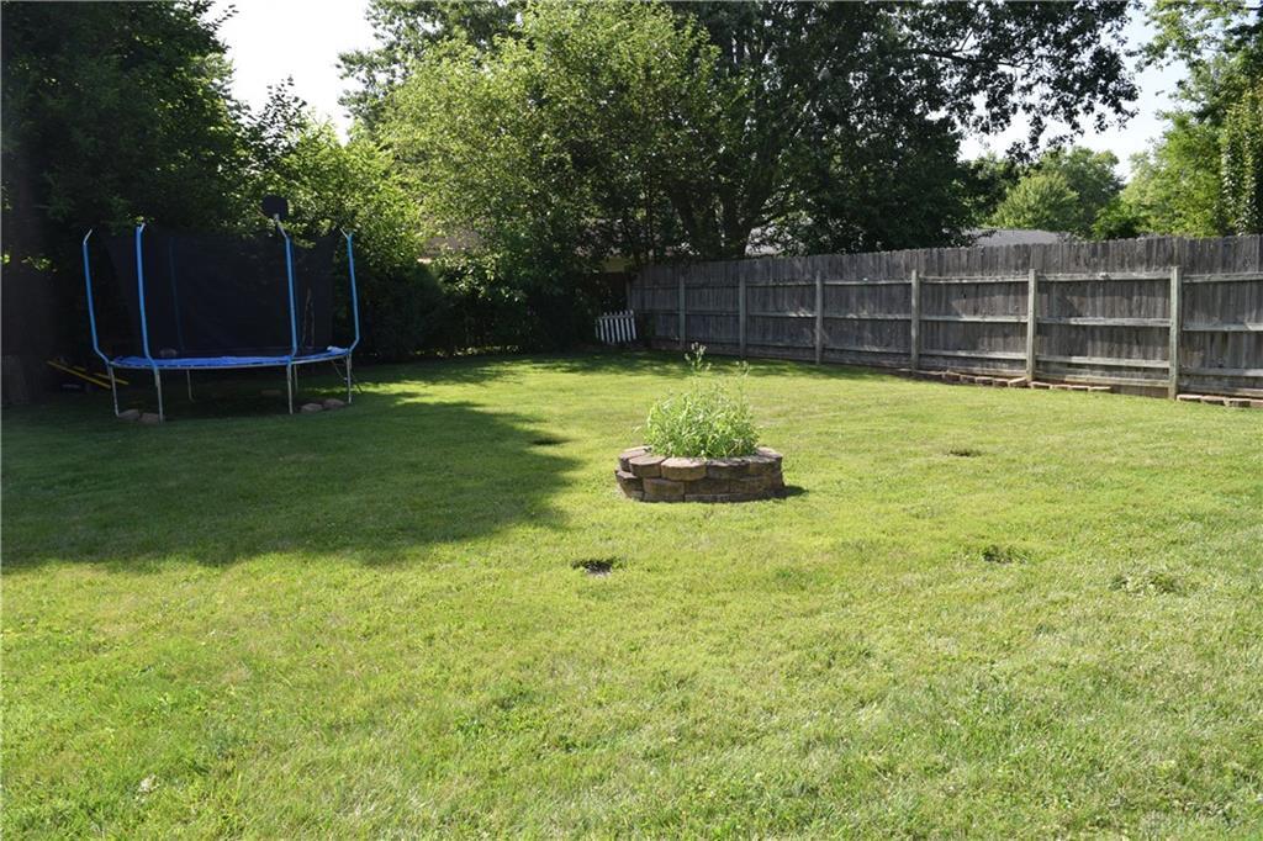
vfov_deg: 47.9
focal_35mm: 27
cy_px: 420
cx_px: 632
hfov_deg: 67.4
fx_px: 947
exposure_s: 1/160
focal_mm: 18
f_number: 6.3
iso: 100
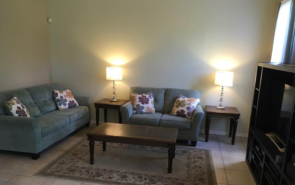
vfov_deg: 40.5
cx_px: 147
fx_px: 249
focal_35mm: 31
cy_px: 110
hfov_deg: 61.2
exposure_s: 1/30
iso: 64
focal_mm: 4.15
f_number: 2.2
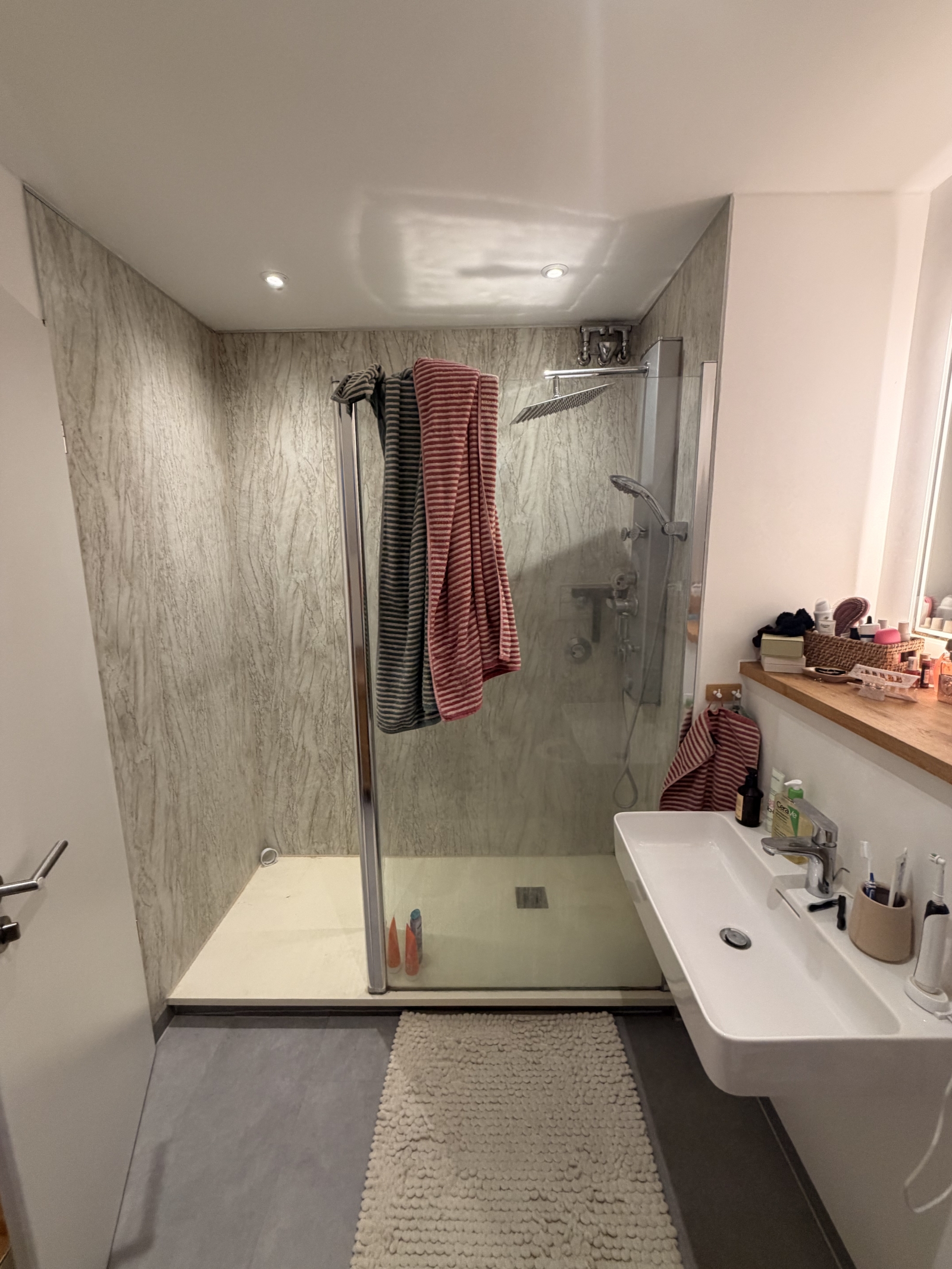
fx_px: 513
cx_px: 476
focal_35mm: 14
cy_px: 634
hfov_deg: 85.7
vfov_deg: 102.1
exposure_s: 1/100
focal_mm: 2.22
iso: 250
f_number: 2.2
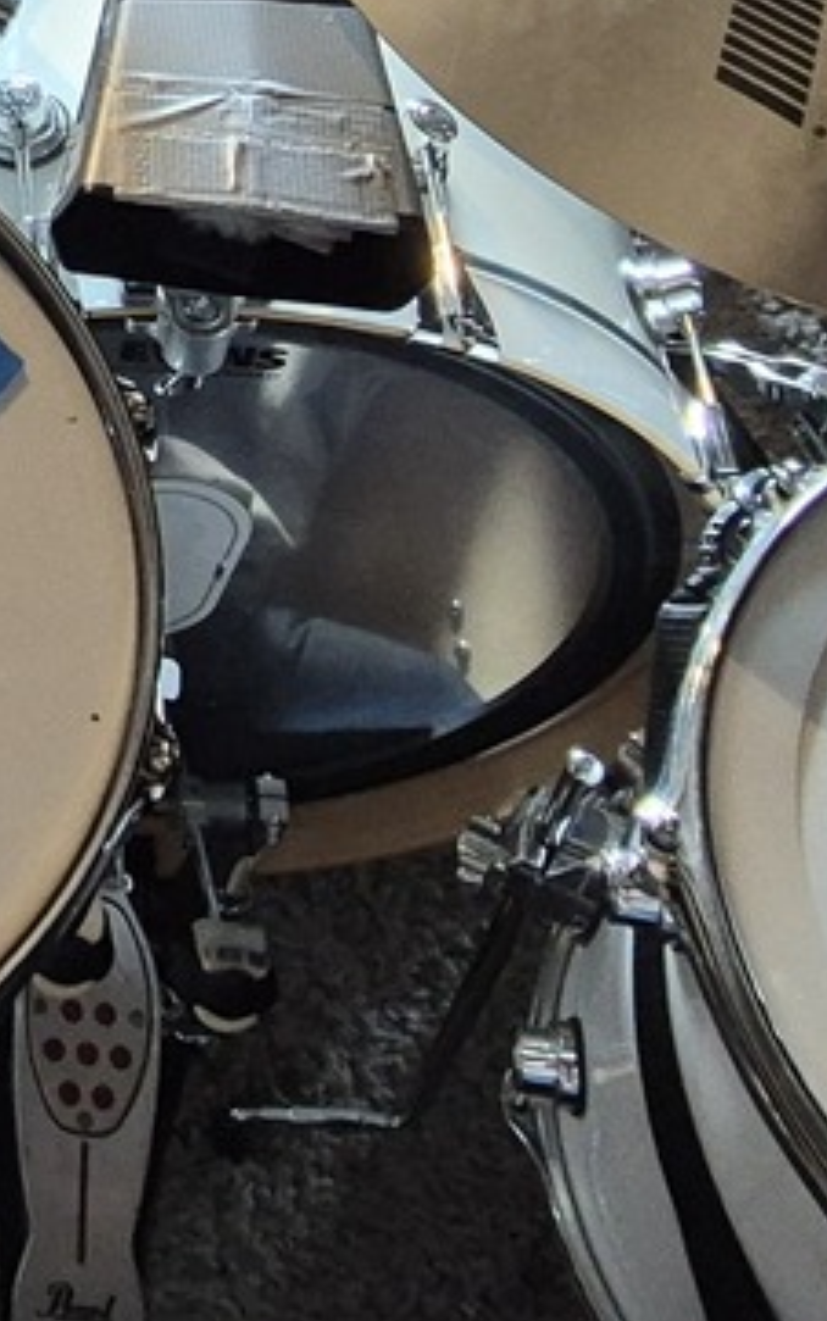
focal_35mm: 61
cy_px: 62
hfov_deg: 18.4
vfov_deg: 31.4
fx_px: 2197
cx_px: -487
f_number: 2.2
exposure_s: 1/50
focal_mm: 2.2
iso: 500
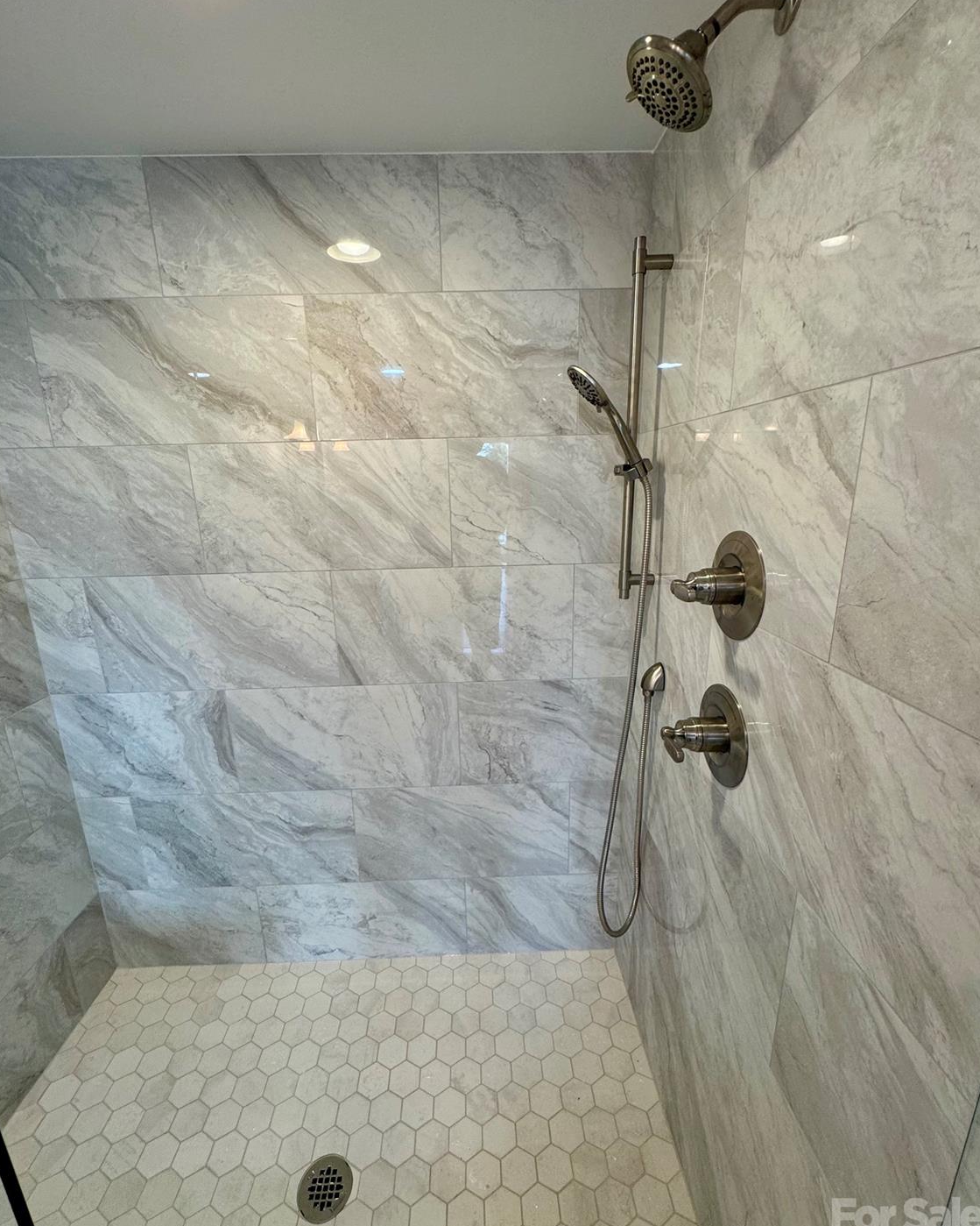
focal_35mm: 15
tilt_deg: -14.4
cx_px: 484
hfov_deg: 84.0
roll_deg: +2.4
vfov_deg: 96.8
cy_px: 622
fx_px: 544
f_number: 2.2
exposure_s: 1/120
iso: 160
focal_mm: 2.22
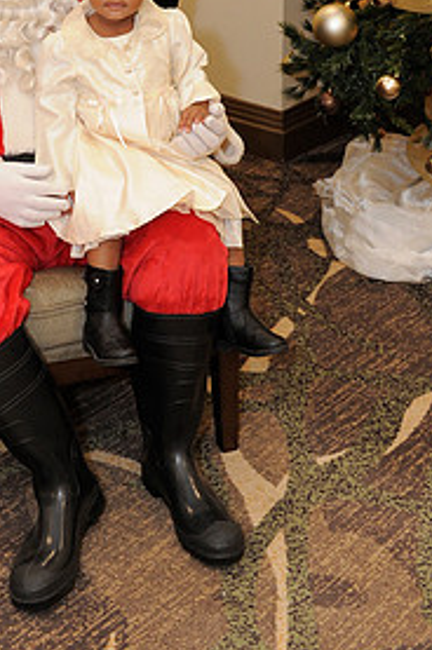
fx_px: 1173
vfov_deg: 29.1
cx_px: 38
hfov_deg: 20.4
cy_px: 7
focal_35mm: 65
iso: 1600
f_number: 4
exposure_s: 1/100
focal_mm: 31
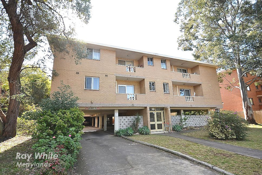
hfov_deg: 100.3
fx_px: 109
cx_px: 131
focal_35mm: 15
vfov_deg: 77.5
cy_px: 88
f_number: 4
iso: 220
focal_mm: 10
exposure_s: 1/60
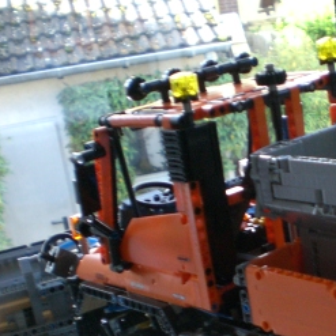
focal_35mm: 87
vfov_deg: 19.5
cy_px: 313
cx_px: 354
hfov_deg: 19.3
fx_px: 955
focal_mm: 6.3
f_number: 3.1
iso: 200
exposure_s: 1/80
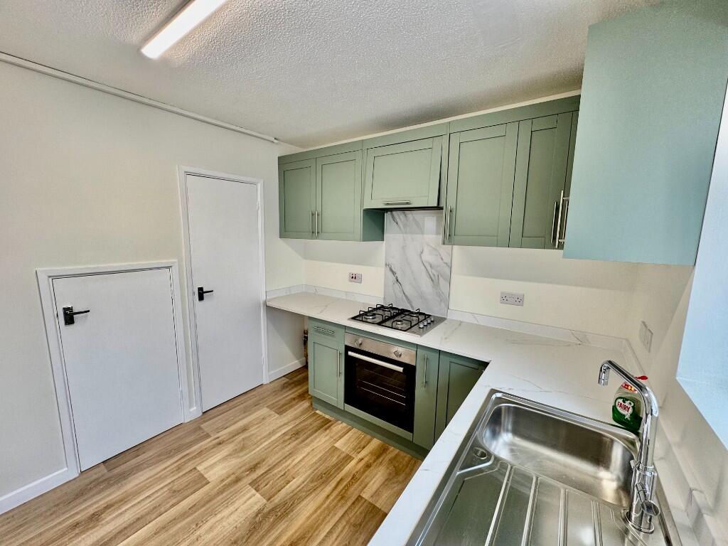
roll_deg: -0.9
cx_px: 364
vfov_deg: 85.7
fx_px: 294
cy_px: 273
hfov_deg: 102.1
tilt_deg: -8.7
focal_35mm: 14
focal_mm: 2.22
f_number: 2.2
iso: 80
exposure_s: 1/99
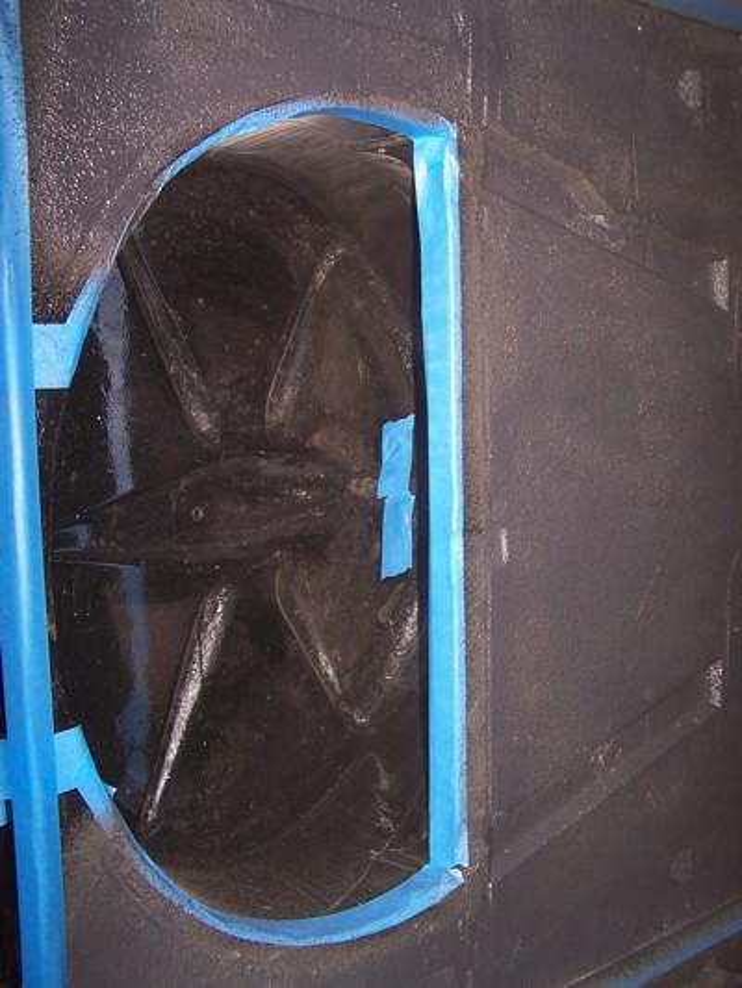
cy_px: 494
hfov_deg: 37.7
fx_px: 1086
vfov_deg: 49.0
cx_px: 371
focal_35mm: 38
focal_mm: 6.3
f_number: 2.8
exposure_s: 1/60
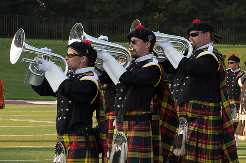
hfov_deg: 7.0
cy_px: 103
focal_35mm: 295
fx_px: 2011
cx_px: 205
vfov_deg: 4.7
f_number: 9
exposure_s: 1/320
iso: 640
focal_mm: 122
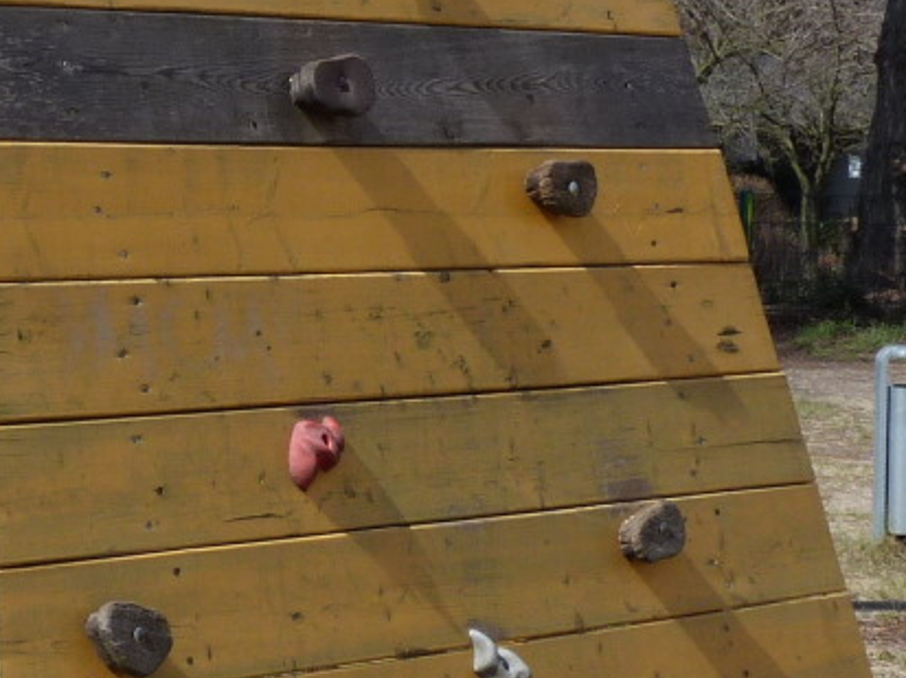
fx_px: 4184
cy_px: 117
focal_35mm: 160
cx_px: 7
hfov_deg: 12.2
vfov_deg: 9.2
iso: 80
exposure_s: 1/250
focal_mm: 7.9
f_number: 5.6
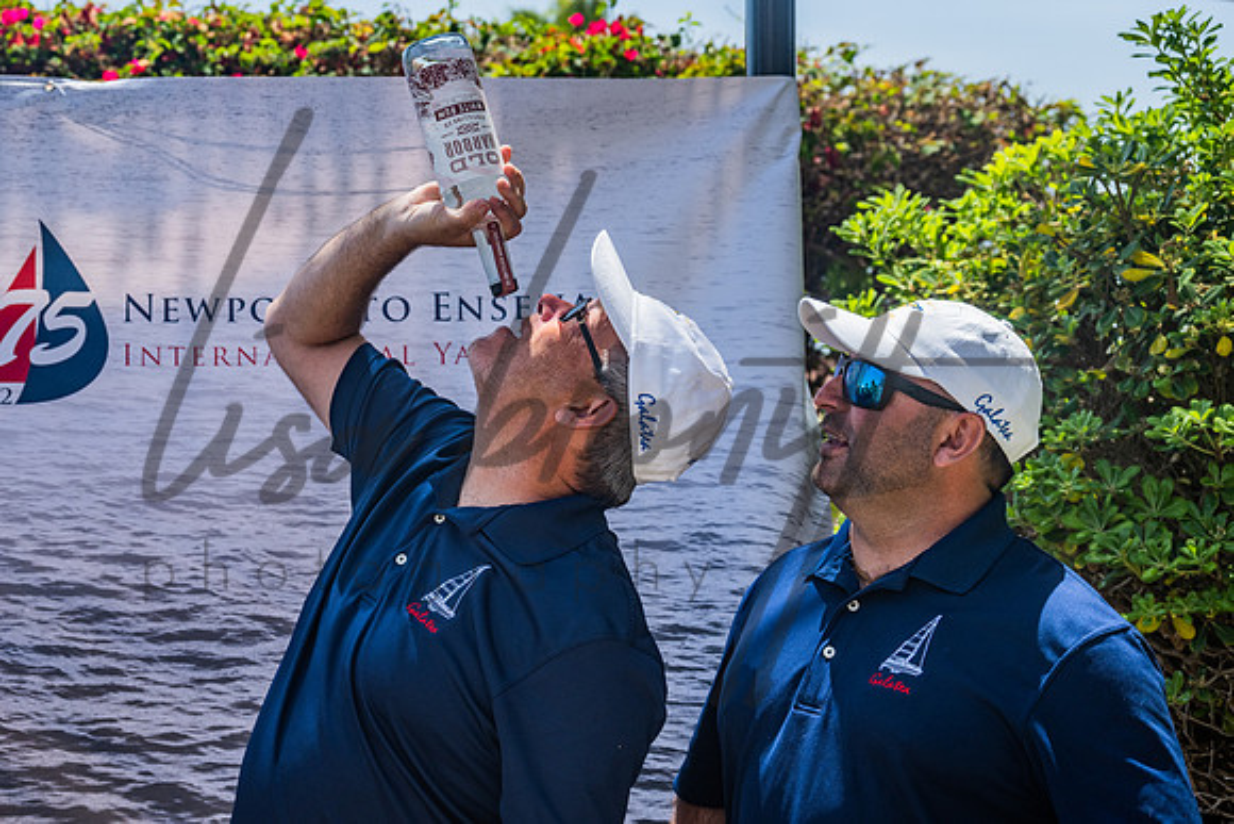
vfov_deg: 19.7
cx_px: 485
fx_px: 2371
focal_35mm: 69
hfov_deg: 29.1
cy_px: 393
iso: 125
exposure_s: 1/250
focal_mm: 57
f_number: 5.6
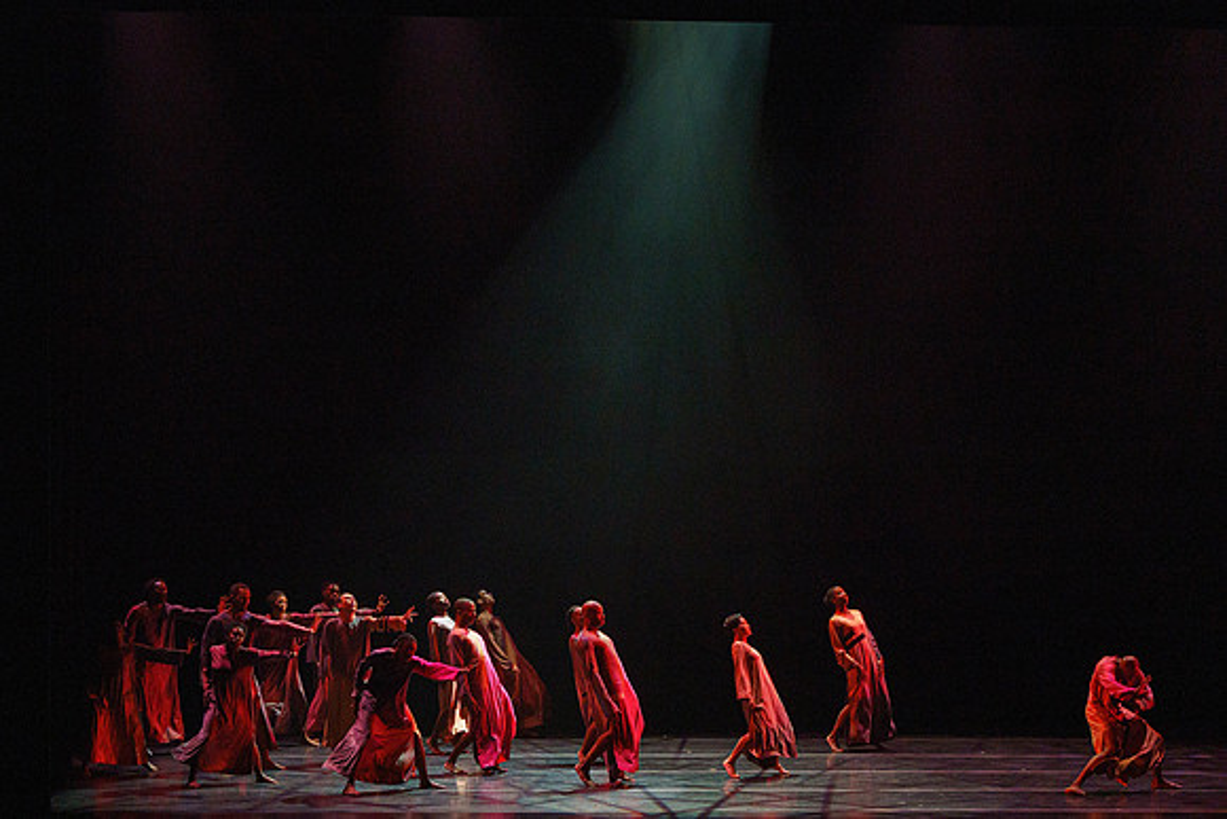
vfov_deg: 12.4
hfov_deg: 18.5
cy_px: 391
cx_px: 576
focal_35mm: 110
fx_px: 3765
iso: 6400
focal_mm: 100
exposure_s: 1/250
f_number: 5.6
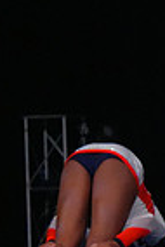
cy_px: 262
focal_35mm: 777
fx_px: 5328
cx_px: 457
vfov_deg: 2.6
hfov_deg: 1.8
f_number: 5.6
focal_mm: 190
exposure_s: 1/1250
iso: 16000
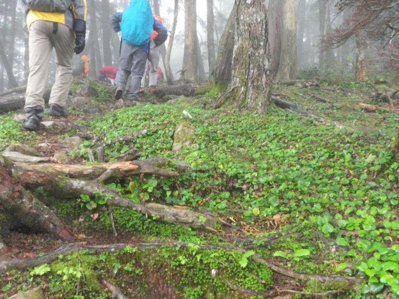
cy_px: 150
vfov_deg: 40.7
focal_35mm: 35
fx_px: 403
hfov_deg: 52.6
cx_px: 200
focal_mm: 6.2
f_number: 3.8
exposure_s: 1/60
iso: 640
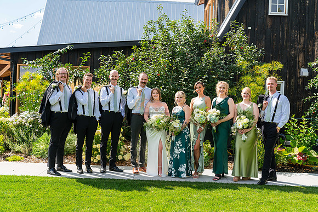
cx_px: 159
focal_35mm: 44
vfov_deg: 30.5
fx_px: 389
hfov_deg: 44.5
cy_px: 106
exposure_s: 1/640
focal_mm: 44
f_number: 5
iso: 400
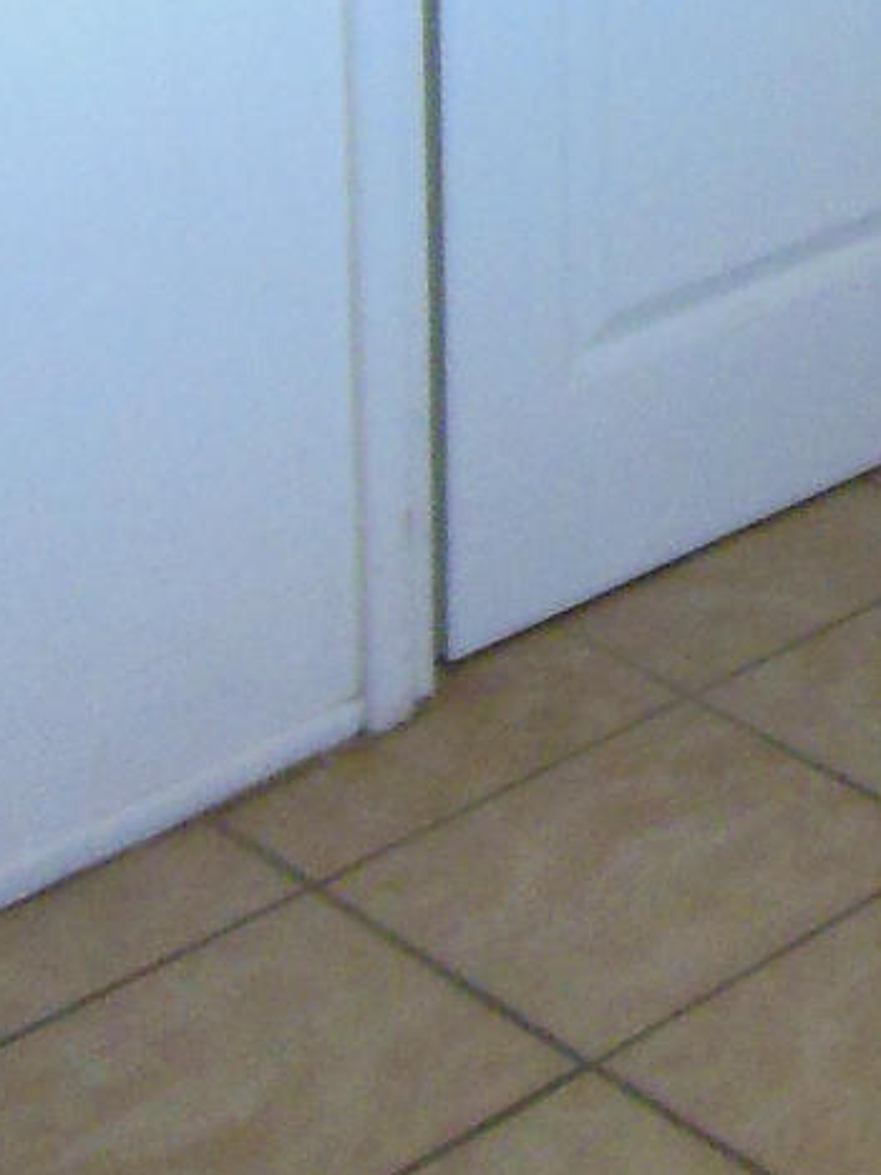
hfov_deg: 12.0
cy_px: -891
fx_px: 3633
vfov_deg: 15.9
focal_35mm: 107
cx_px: 1853
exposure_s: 1/50
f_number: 3.2
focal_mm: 4.5
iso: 400
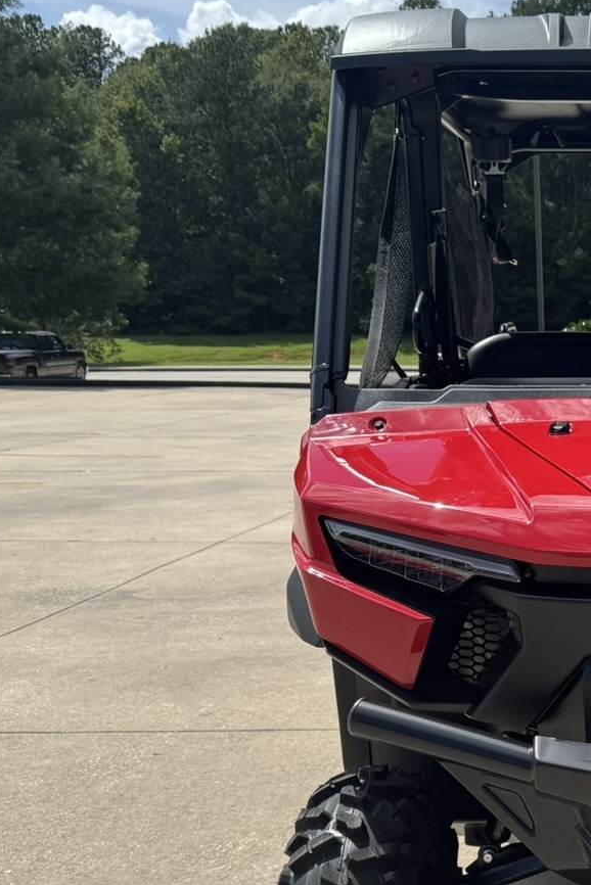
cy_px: 592
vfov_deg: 33.6
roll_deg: -0.1
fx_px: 1452
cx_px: 755
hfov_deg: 21.0
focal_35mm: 59
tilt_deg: -12.1
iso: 80
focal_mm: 6.76
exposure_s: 1/5814
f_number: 1.78
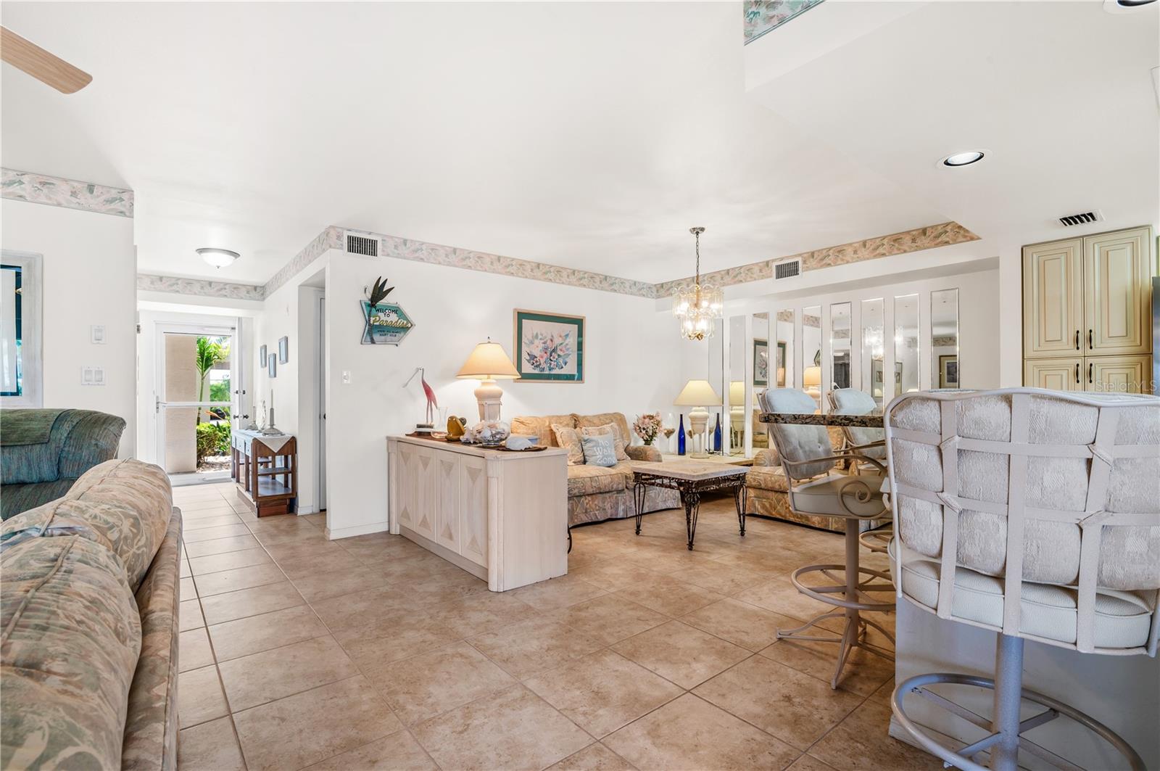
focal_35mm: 16
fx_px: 515
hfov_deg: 96.8
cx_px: 580
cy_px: 386
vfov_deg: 73.6
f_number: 10
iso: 320
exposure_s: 1/5
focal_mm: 16
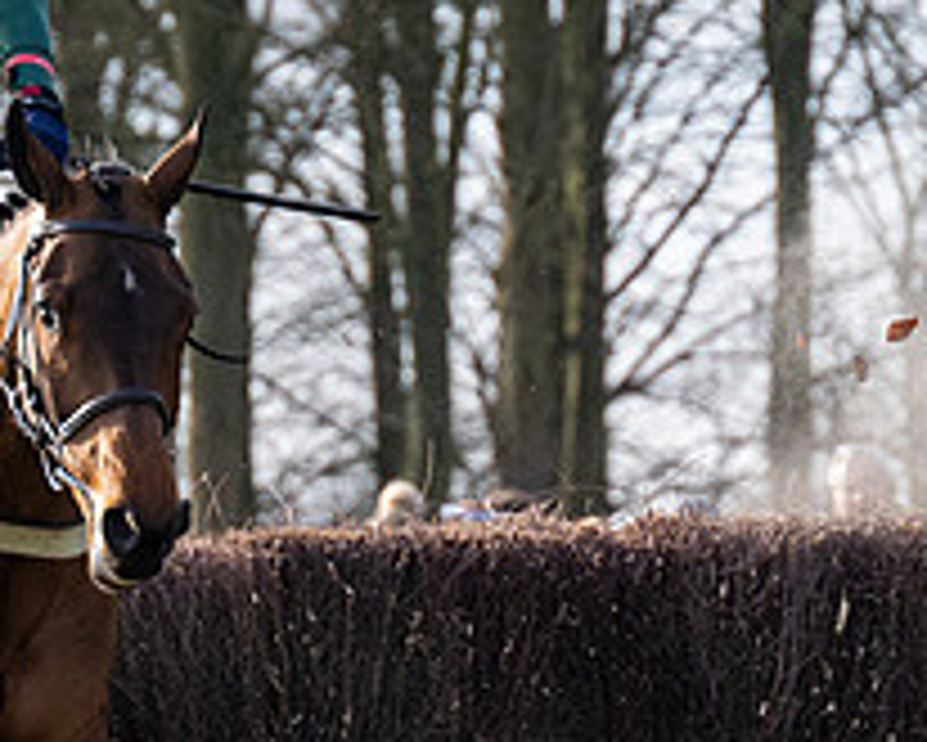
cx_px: 399
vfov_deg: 2.8
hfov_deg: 3.5
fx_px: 15152
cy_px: 542
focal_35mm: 552
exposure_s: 1/2000
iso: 800
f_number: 4
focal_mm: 120
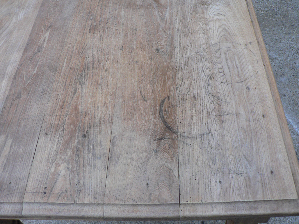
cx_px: 150
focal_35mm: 36
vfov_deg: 39.7
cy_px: 112
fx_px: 311
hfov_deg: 51.4
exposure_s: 1/30
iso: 150
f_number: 2.8
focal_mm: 6
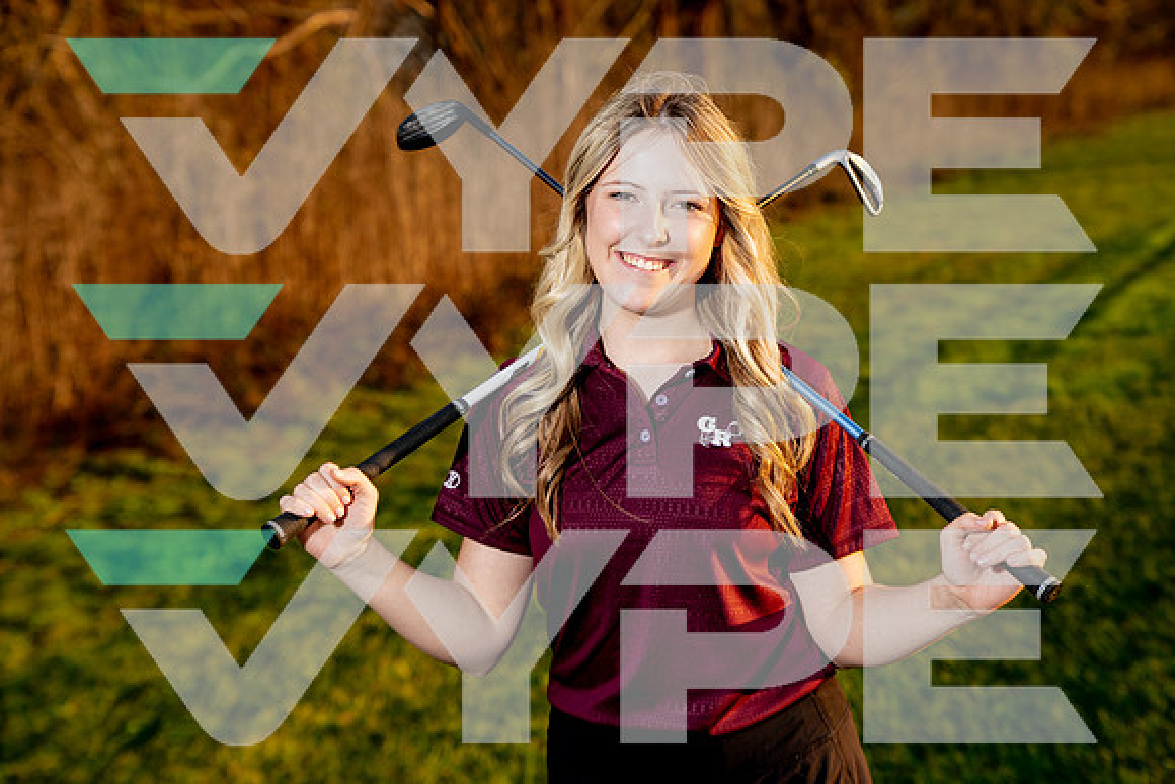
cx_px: 588
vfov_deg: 19.5
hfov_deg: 28.8
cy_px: 392
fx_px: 2285
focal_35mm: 70
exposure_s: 1/250
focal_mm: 70
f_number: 4
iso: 100
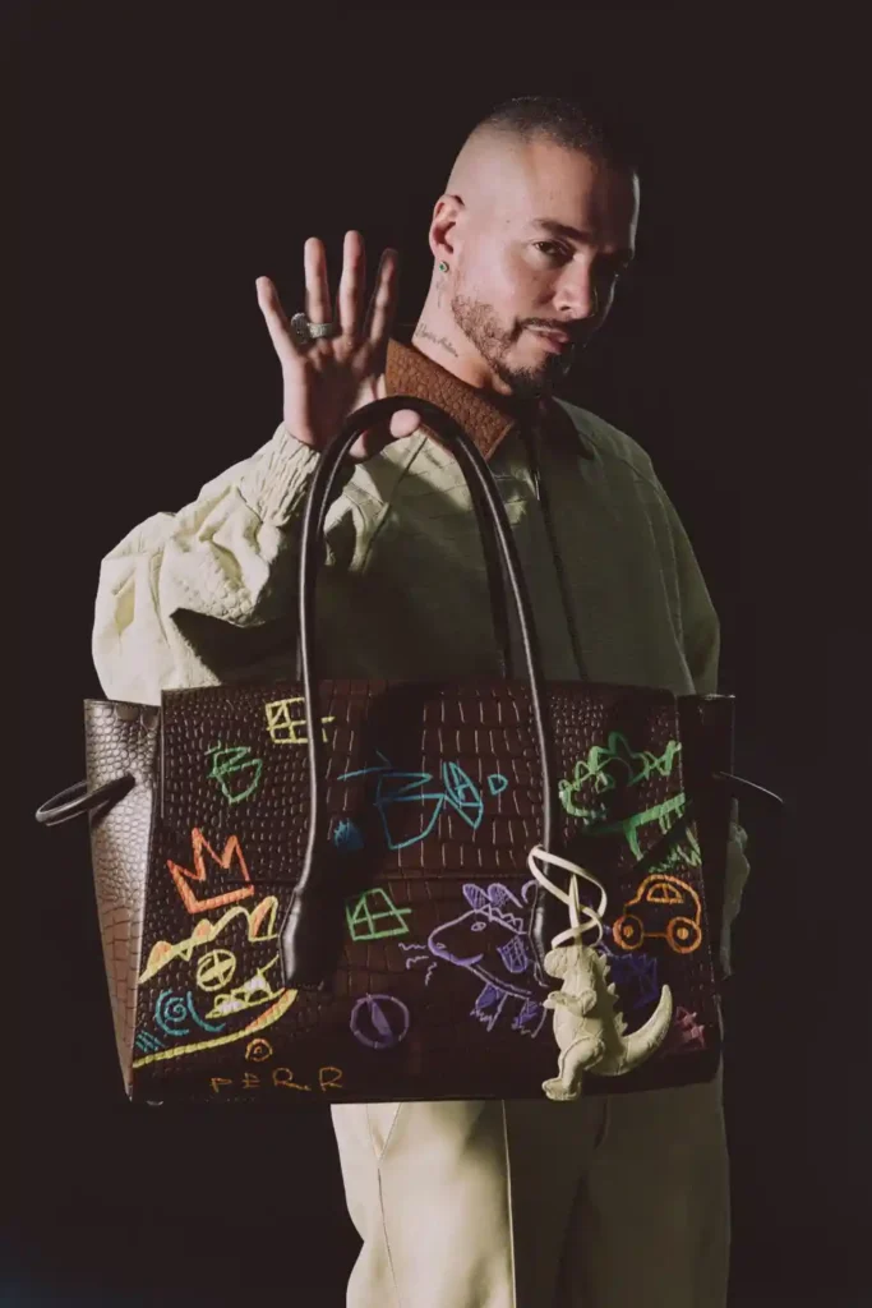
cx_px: 436
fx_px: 2288
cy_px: 654
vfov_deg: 31.9
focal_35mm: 63
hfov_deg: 21.6
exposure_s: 1/160
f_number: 6.3
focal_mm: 63
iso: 800
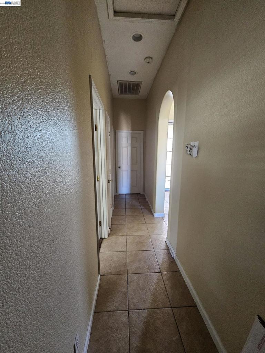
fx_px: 133
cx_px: 132
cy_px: 176
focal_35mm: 13
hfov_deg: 89.9
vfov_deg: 106.2
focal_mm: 2.2
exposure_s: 1/30
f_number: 2.2
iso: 500
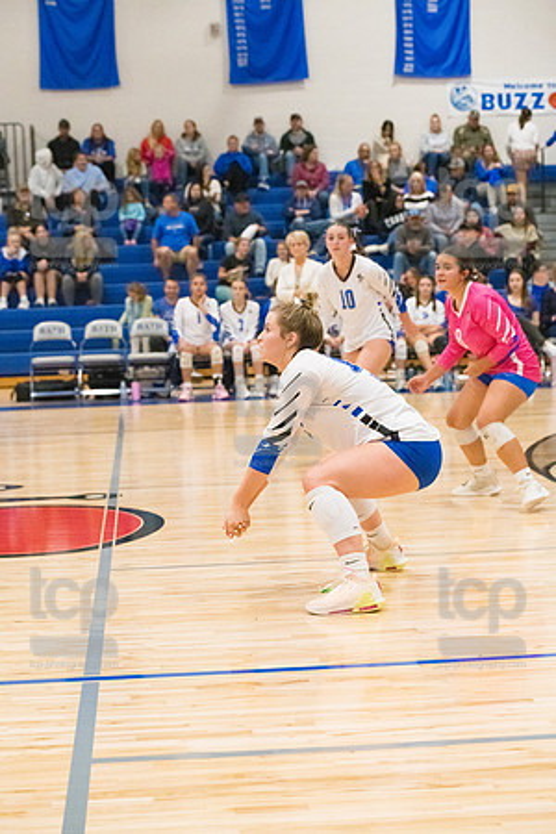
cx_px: 278
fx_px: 1900
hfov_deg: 16.7
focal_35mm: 82
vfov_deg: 24.8
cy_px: 417
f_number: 4.5
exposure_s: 1/1600
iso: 10000
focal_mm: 82
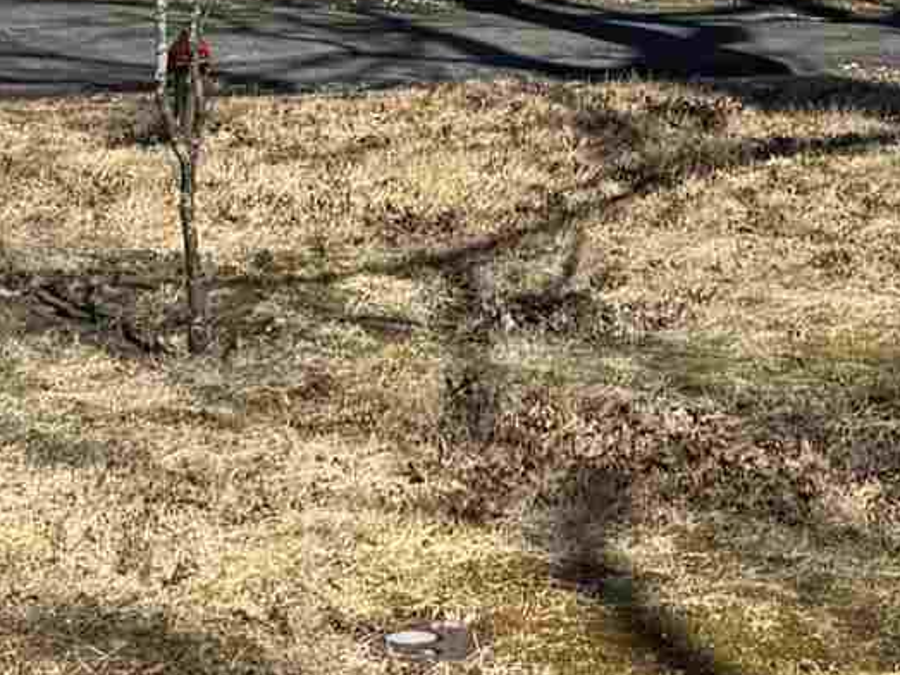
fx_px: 3665
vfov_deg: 9.8
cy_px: -661
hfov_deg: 13.9
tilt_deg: +8.5
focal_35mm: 141
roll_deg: +1.4
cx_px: 136
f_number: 1.78
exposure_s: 1/3584
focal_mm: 6.76
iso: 80
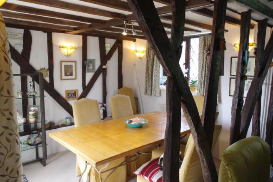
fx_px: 205
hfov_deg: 67.4
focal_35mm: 27
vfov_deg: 48.0
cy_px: 91
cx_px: 136
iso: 800
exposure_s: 1/80
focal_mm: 18
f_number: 4.5
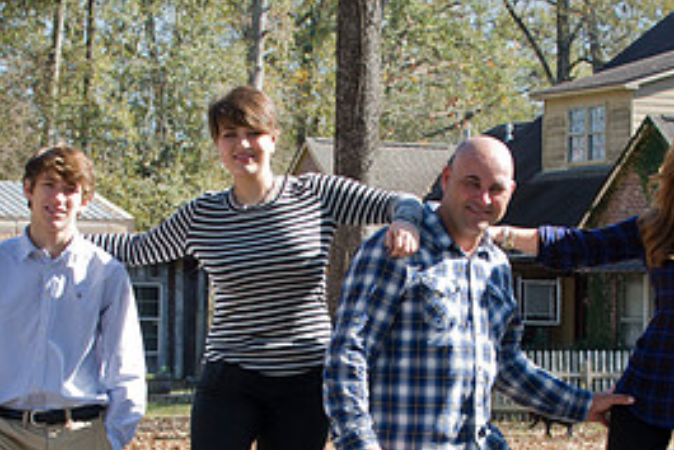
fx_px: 3072
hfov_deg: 12.5
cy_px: 427
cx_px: 387
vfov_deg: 8.3
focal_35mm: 164
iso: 400
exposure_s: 1/250
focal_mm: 75
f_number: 5.6
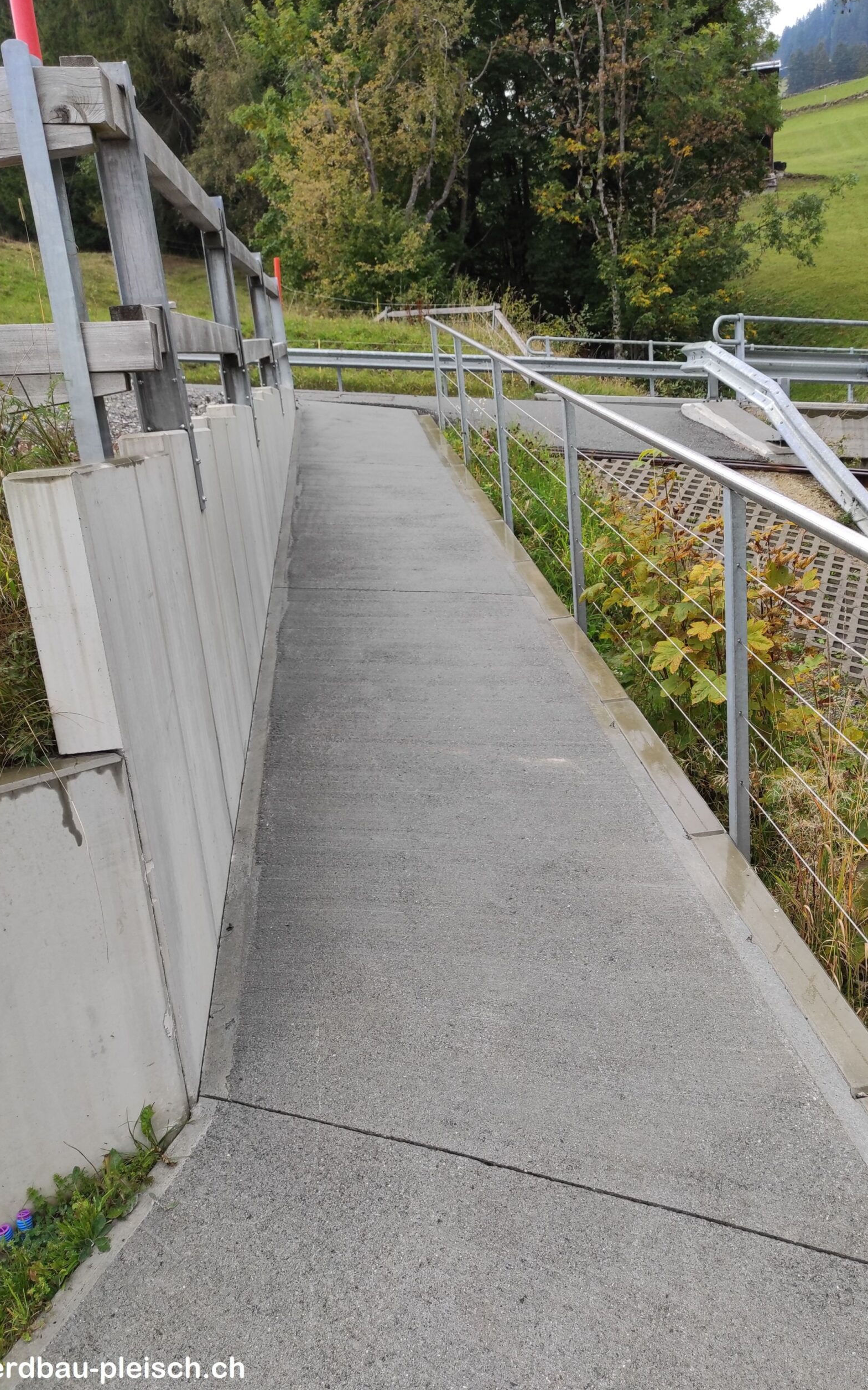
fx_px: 1022
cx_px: 517
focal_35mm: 27
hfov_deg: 45.8
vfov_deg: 68.4
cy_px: 702
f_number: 1.89
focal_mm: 5.43
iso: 100
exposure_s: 1/401
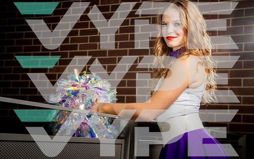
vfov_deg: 18.9
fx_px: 478
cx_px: 127
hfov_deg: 29.8
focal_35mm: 69
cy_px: 80
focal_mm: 67
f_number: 7.1
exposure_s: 1/250
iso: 400
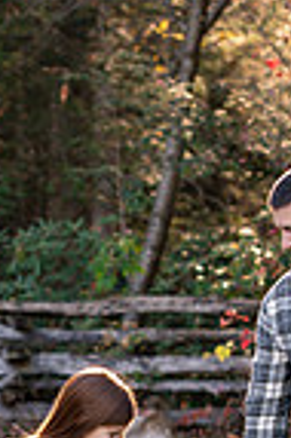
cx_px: 119
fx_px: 3257
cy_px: 426
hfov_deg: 5.1
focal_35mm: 268
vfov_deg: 7.7
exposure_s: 1/320
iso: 320
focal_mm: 85
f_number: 4
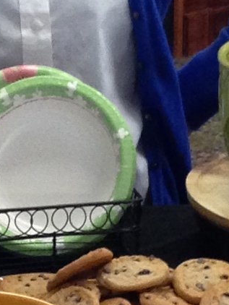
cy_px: 307
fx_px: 2247
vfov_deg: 7.7
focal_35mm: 255
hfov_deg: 5.8
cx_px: 55
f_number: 2.4
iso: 250
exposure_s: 1/20
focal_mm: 4.12
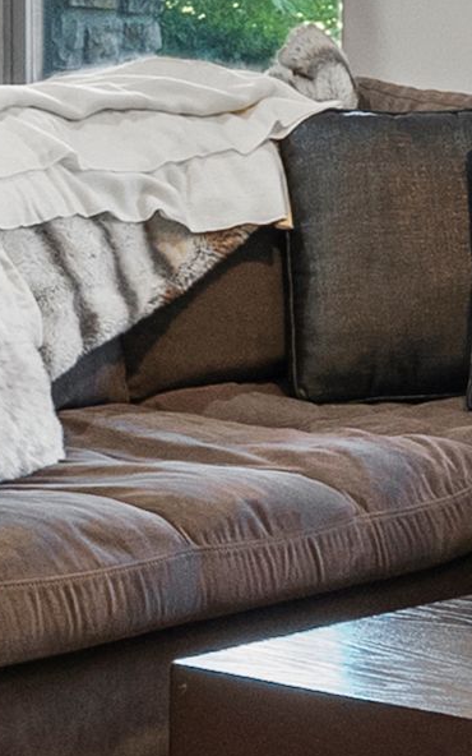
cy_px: -115
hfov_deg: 6.7
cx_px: -242
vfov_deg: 10.7
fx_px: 3972
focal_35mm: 193
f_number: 8
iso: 640
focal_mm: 16
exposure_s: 1/2.5
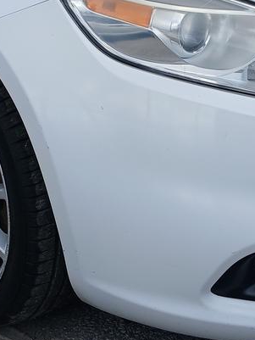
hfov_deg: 17.8
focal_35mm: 83
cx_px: 124
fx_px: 815
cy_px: 67
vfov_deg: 23.2
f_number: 1.8
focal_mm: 3.98
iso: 20
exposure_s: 1/313
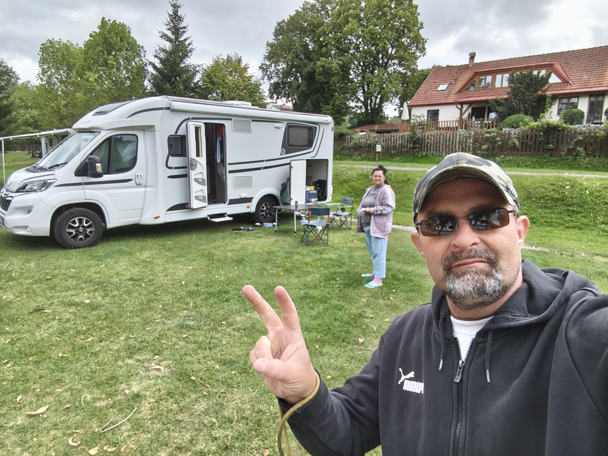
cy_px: 228
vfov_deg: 63.4
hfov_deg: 79.0
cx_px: 304
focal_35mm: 21
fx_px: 369
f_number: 2.2
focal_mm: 2.22
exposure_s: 1/100
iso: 64
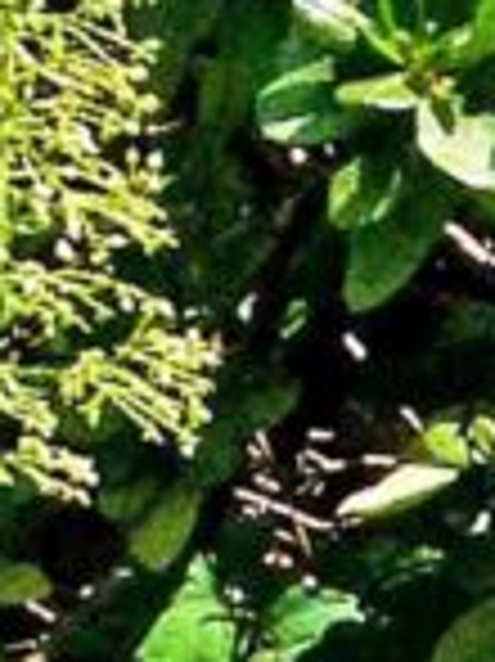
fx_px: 5595
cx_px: 792
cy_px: 1279
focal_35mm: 293
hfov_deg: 5.0
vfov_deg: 6.6
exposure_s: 1/125
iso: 100
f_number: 11
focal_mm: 10.6
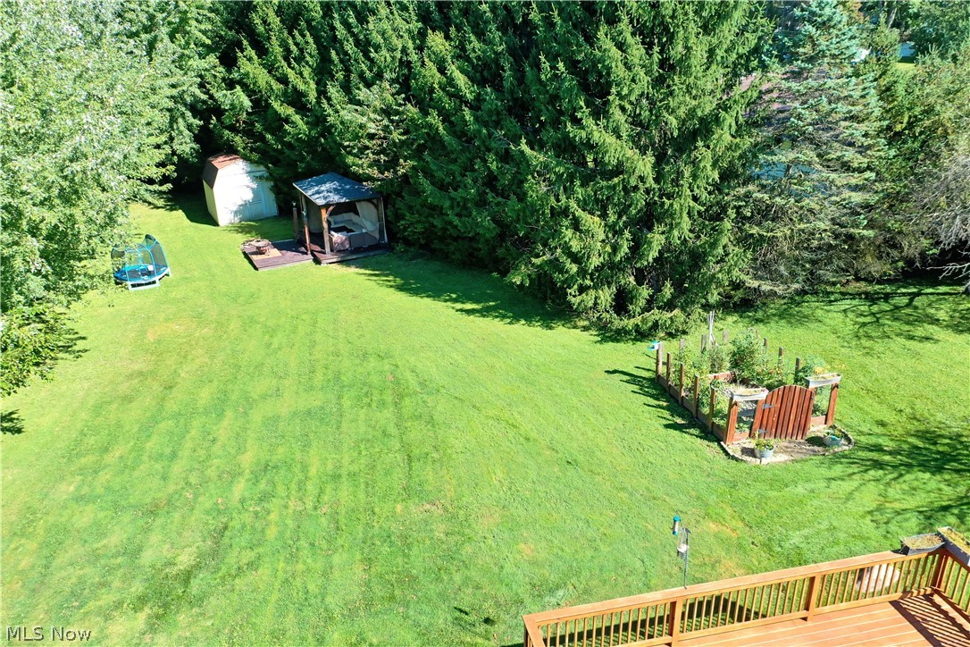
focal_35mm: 28
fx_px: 754
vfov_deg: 46.4
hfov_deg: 65.5
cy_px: 324
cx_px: 485
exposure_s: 1/200
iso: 100
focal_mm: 10.26
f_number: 4.5
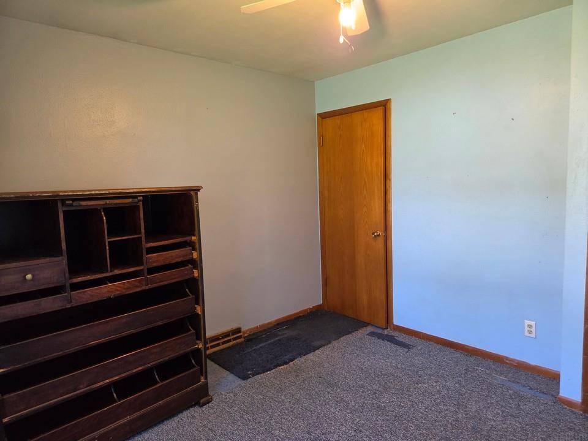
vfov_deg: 58.9
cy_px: 220
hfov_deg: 73.9
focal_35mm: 23
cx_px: 294
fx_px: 391
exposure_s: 1/120
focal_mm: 5.4
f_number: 1.8
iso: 640
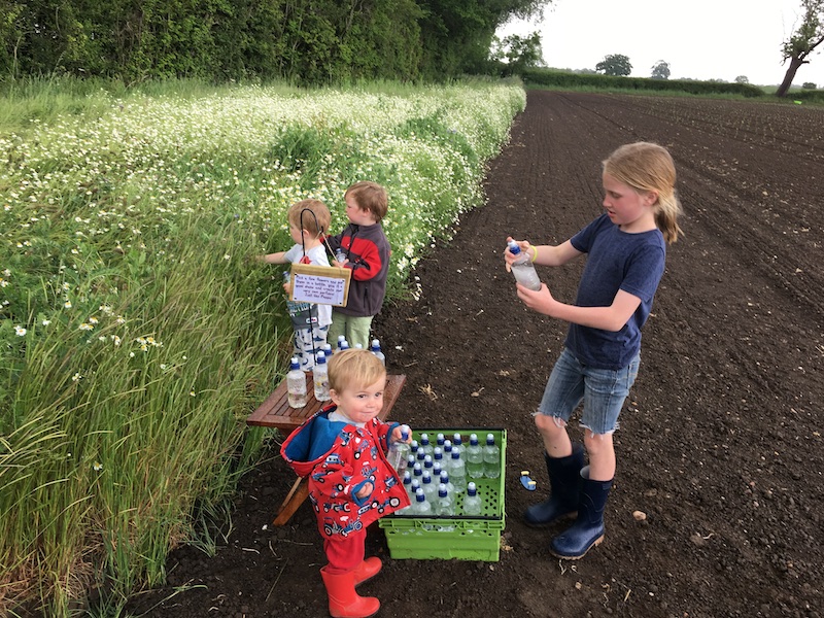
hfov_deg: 61.7
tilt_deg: -16.1
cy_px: 309
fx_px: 690
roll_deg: -4.1
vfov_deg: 48.2
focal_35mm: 29
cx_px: 412
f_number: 2.2
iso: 25
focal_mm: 4.15
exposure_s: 1/50
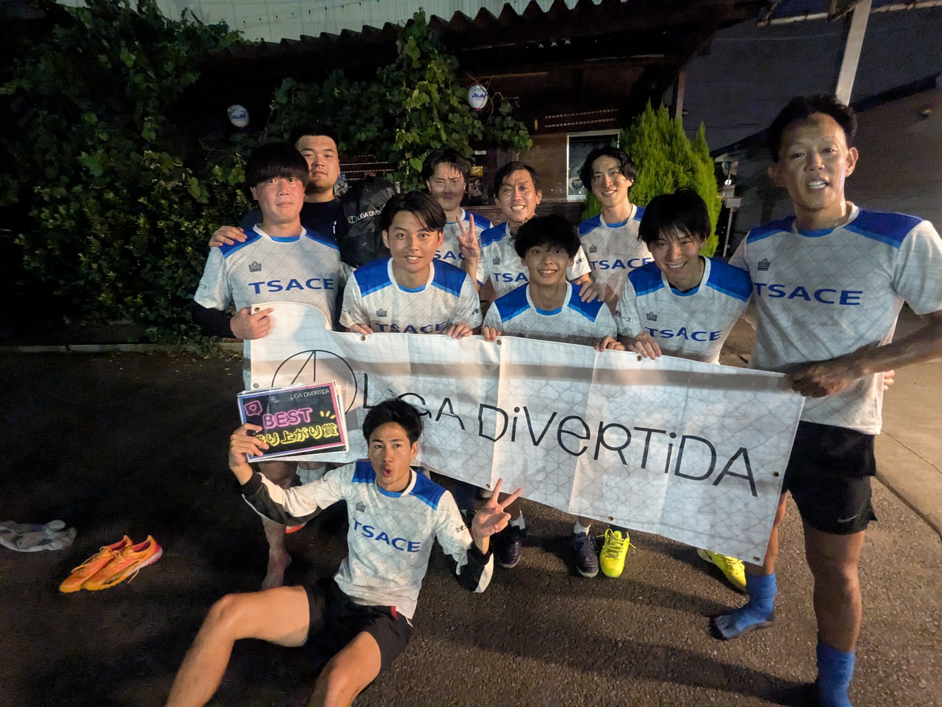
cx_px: 471
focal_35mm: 16
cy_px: 354
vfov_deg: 78.1
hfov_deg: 94.5
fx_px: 435
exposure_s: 1/24
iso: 1900
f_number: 2.2
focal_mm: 2.35
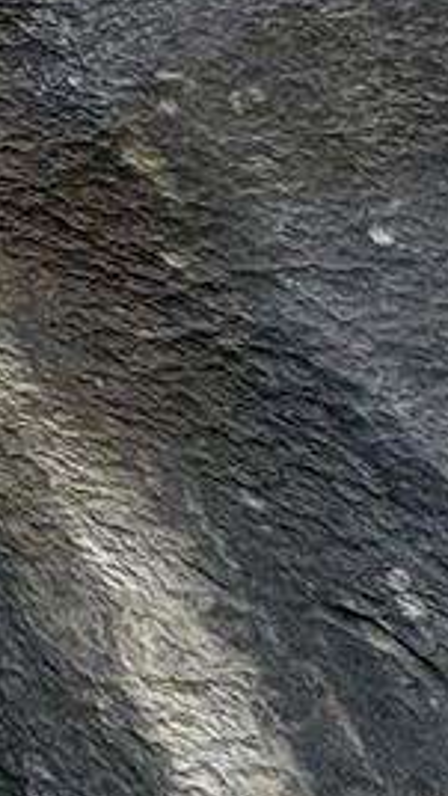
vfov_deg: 20.5
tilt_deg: +34.4
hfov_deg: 7.1
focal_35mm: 91
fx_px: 1919
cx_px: -1575
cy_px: -348
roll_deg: +0.0
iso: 125
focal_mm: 2.22
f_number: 2.2
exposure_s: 1/132
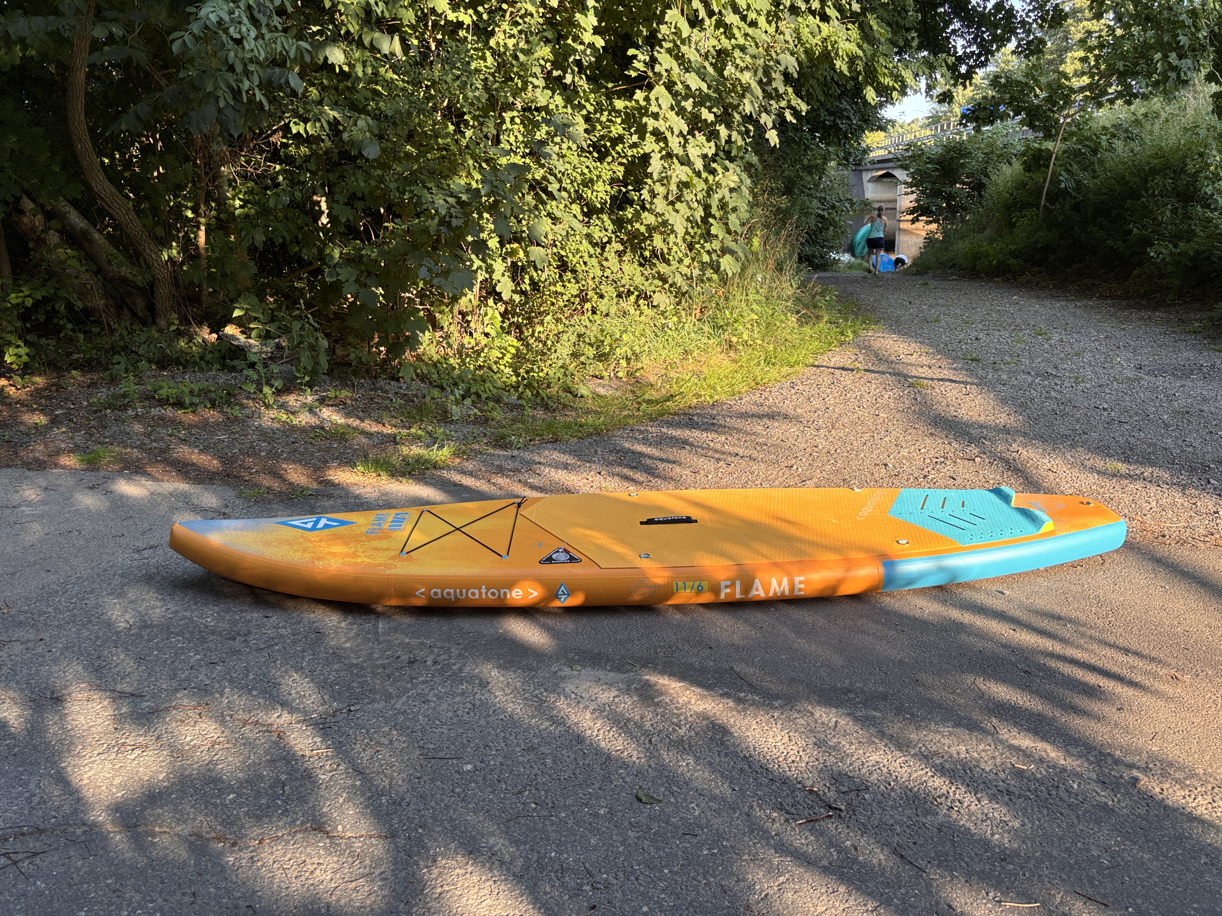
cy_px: 458
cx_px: 611
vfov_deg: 53.1
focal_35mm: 26
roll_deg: +3.9
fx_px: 918
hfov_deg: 67.3
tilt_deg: -14.1
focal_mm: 5.96
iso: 40
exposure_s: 1/232
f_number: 1.6
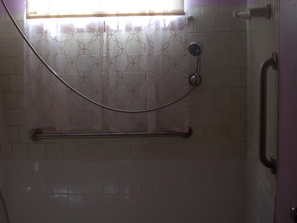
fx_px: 515
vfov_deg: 24.4
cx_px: 86
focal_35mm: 60
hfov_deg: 31.8
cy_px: 85
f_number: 2.8
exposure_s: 1/88.6
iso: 64
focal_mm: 6.2
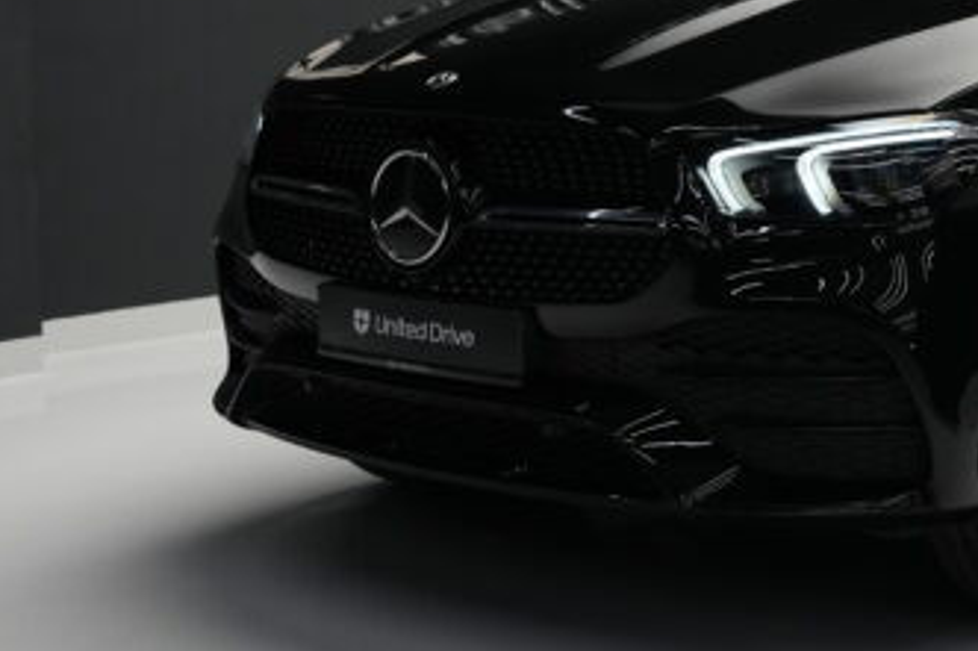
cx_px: 957
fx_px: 2199
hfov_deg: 24.1
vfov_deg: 16.8
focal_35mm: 81
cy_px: 165
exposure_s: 1/60
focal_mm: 35
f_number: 4
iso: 1250
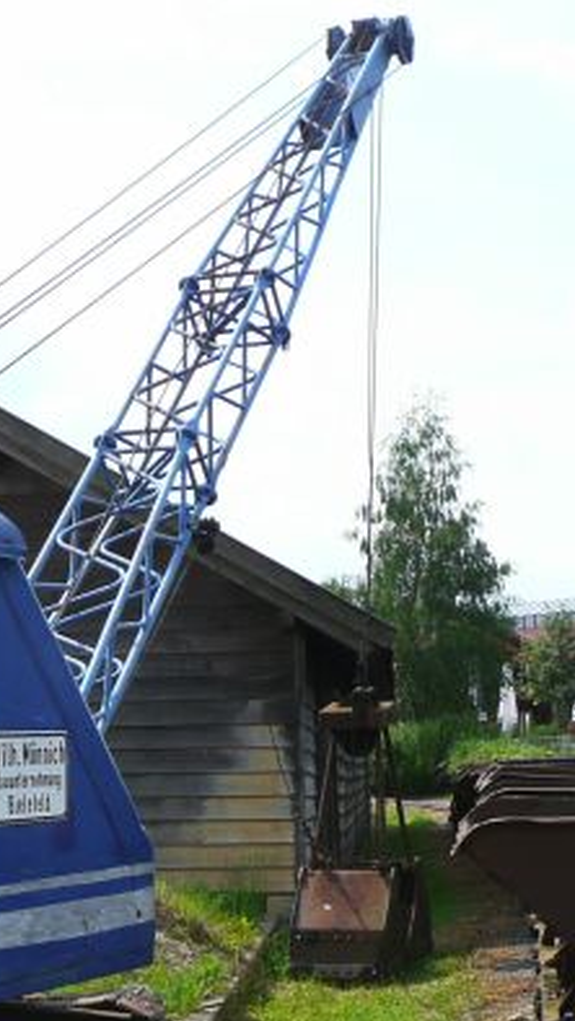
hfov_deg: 14.3
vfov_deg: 25.1
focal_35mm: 84
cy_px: 733
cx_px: 83
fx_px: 2274
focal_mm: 6.2
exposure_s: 1/500
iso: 100
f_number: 3.8
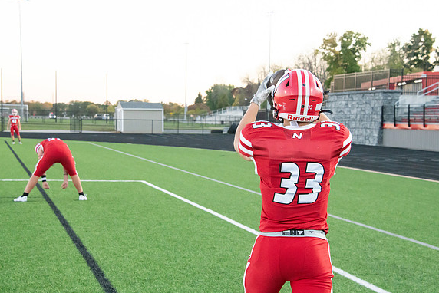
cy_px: 146
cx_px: 221
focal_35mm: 73
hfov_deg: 27.7
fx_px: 891
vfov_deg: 18.7
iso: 8000
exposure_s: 1/500
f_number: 9
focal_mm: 72
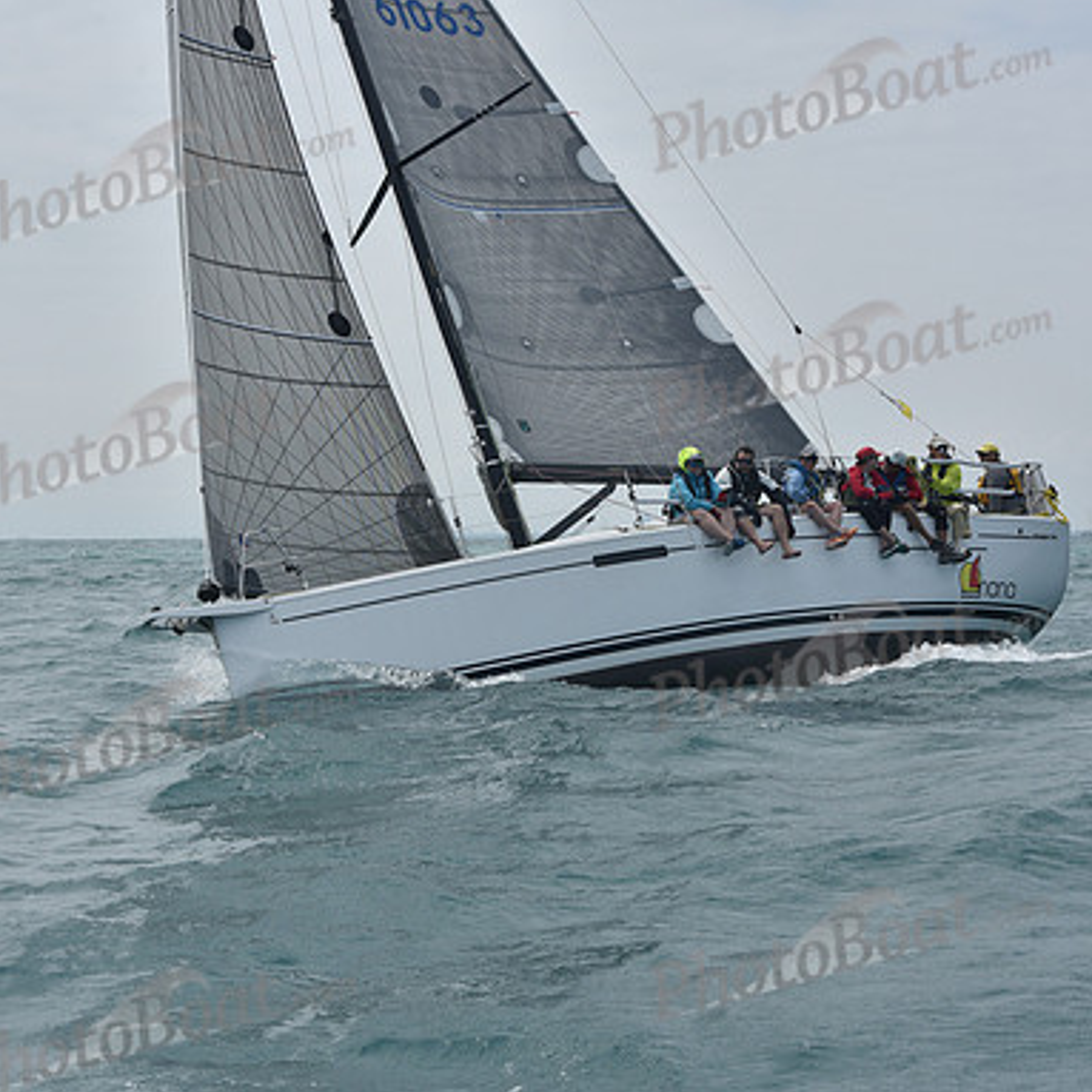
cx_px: 505
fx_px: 3212
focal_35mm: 90
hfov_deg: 19.3
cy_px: 549
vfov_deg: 19.3
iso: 250
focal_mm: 70
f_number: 11
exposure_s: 1/800
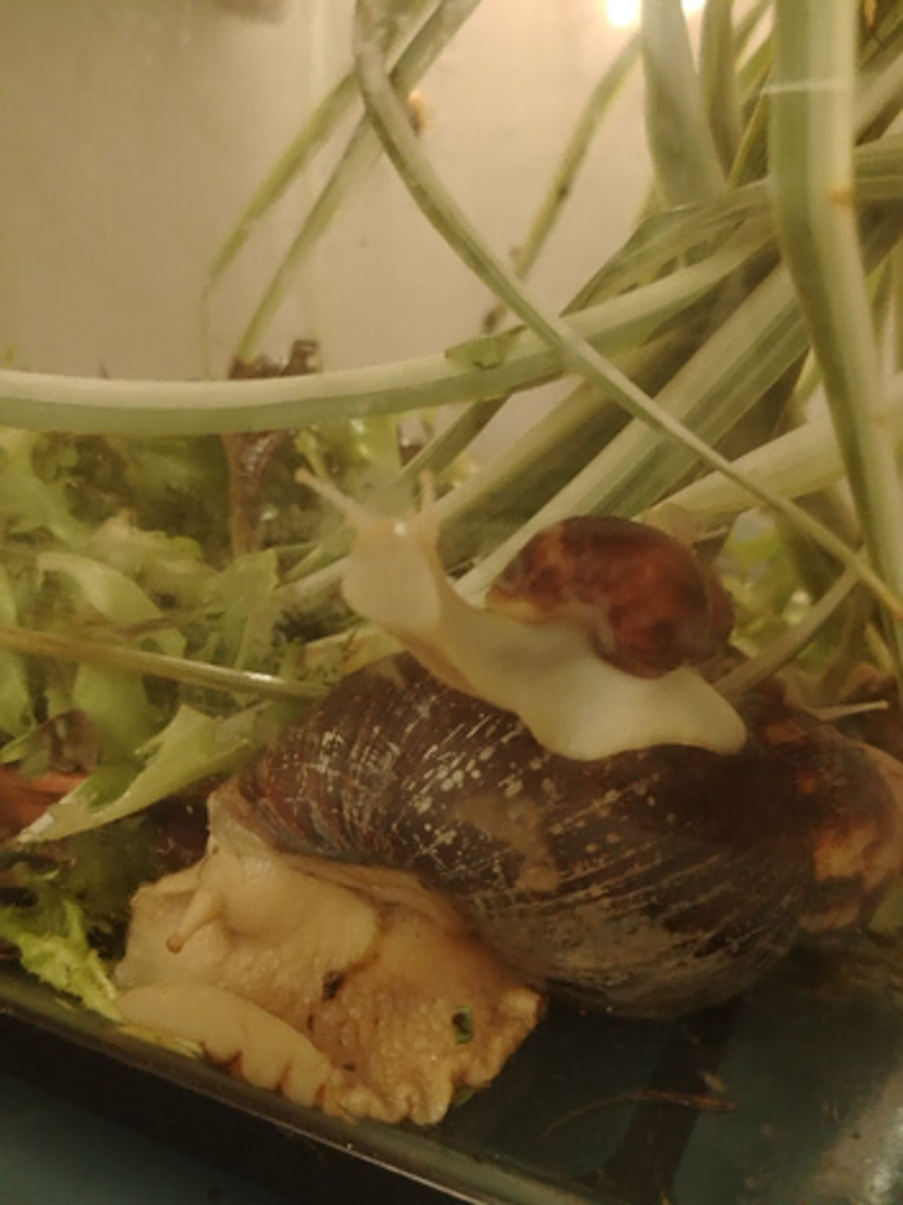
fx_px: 1114
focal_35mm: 32
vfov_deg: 56.8
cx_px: 452
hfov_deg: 44.1
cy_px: 602
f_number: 1.75
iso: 2703
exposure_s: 1/33.3
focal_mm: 5.25
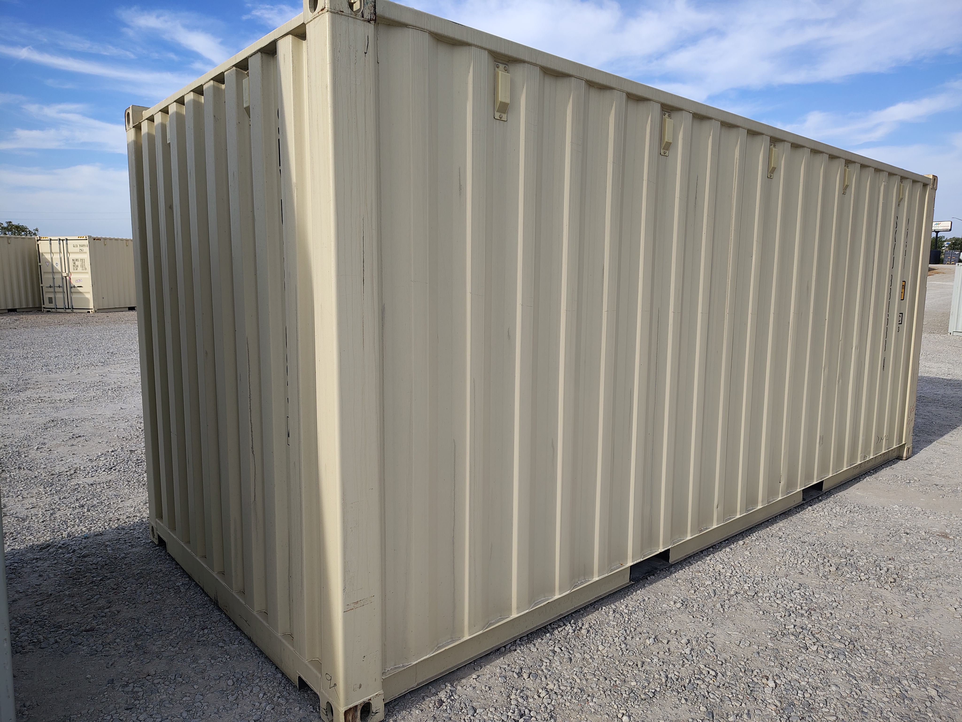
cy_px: 361
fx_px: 667
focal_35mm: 24
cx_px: 481
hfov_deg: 71.6
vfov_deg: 56.8
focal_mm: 5.56
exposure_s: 1/1340
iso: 100
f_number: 1.8
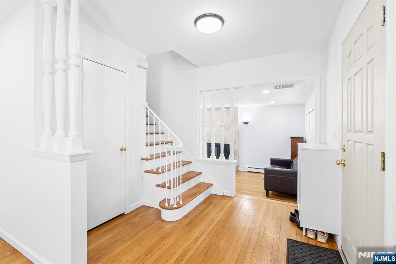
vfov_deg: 73.7
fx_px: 176
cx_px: 198
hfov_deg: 96.8
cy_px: 132
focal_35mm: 16
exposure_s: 1/2.5
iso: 100
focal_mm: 16
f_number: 8
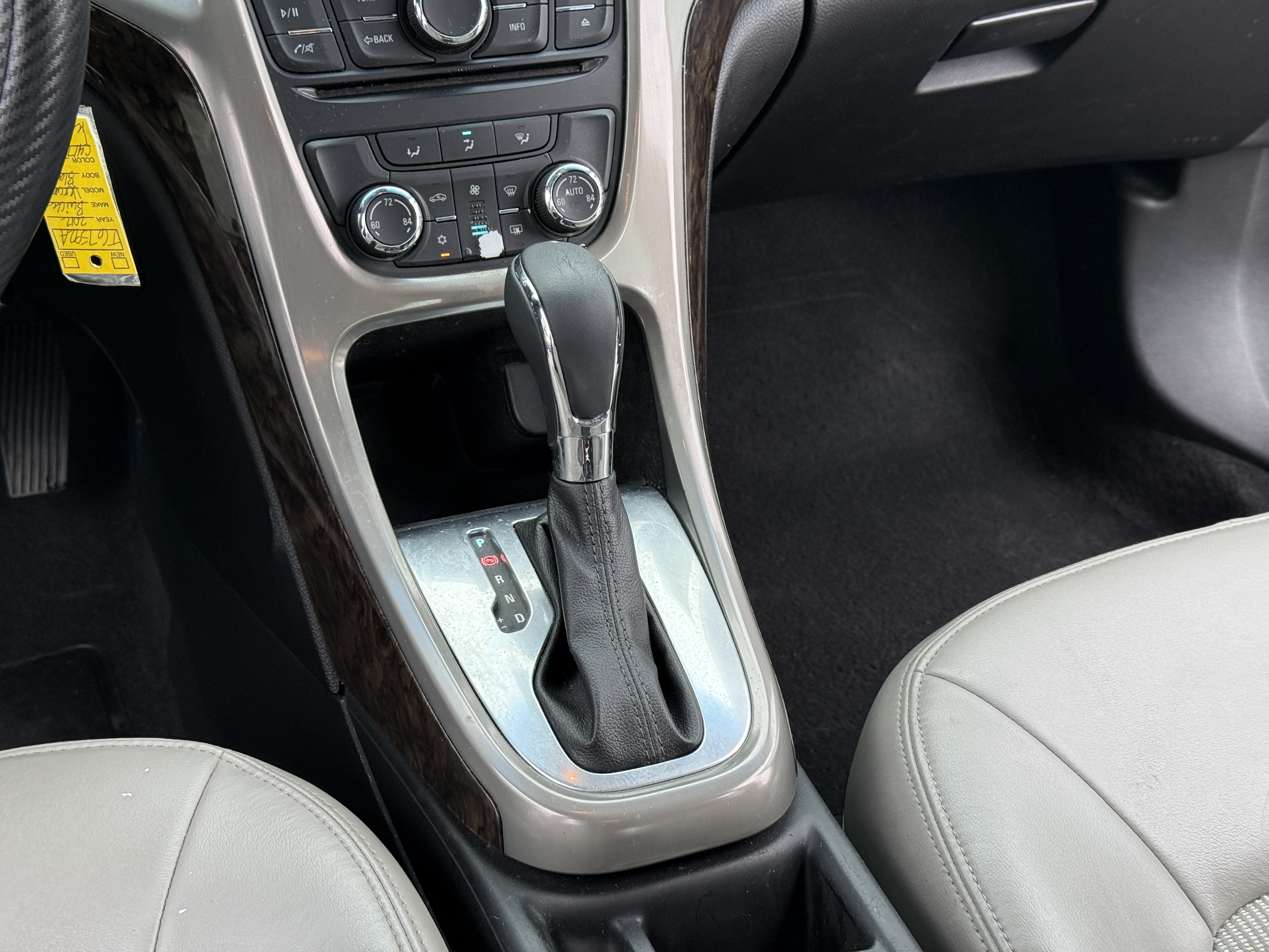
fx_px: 1760
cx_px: 634
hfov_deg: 39.7
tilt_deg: -30.0
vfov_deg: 30.3
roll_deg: -3.1
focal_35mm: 48
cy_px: 476
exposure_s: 1/138
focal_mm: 6.76
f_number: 1.78
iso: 125
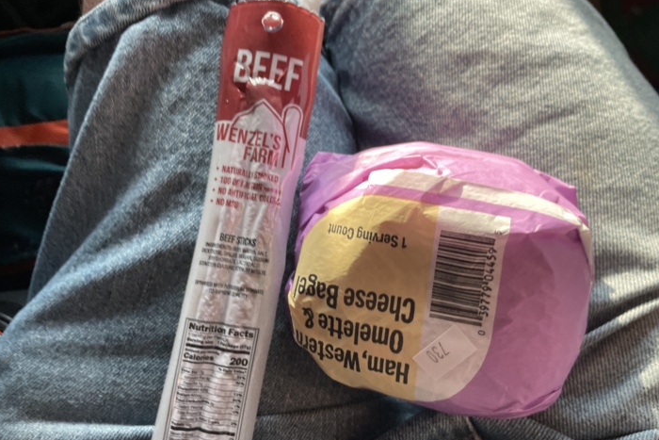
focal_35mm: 28
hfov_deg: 65.5
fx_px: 513
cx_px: 338
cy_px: 228
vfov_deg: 46.4
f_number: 1.6
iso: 100
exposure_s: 1/121
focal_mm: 4.2
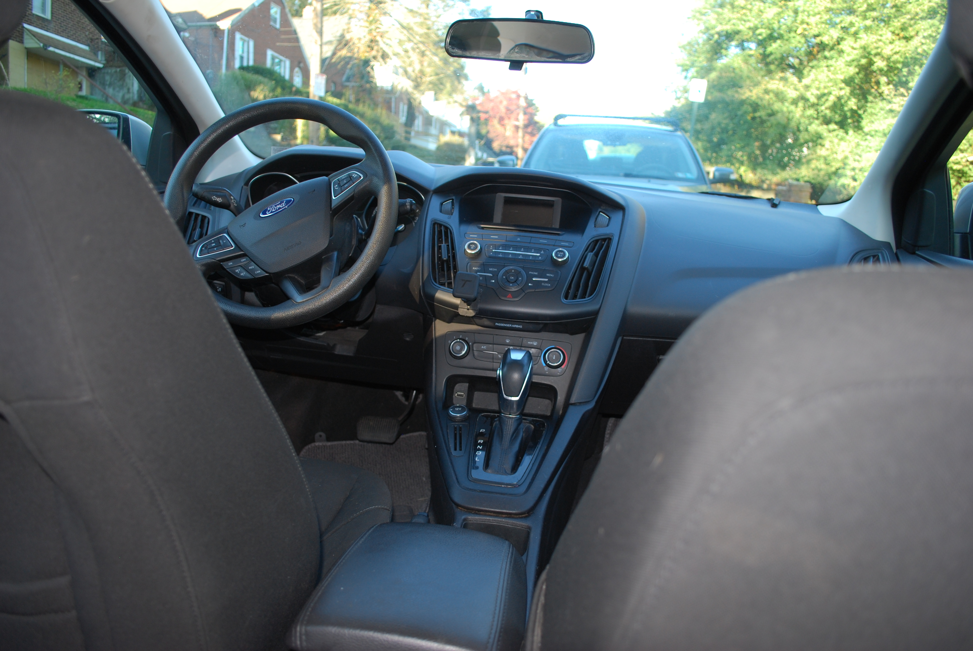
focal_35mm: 27
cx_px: 486
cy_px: 326
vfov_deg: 48.0
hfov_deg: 67.3
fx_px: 731
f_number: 3.5
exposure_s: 1/60
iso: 200
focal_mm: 18
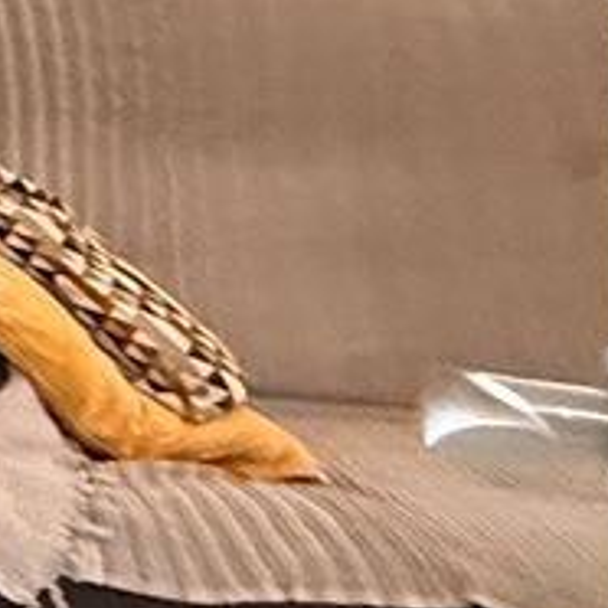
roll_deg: -0.2
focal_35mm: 96
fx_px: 1908
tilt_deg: +1.2
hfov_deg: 8.9
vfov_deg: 16.9
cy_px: -206
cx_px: -1651
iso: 640
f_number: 2.2
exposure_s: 1/50
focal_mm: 2.22
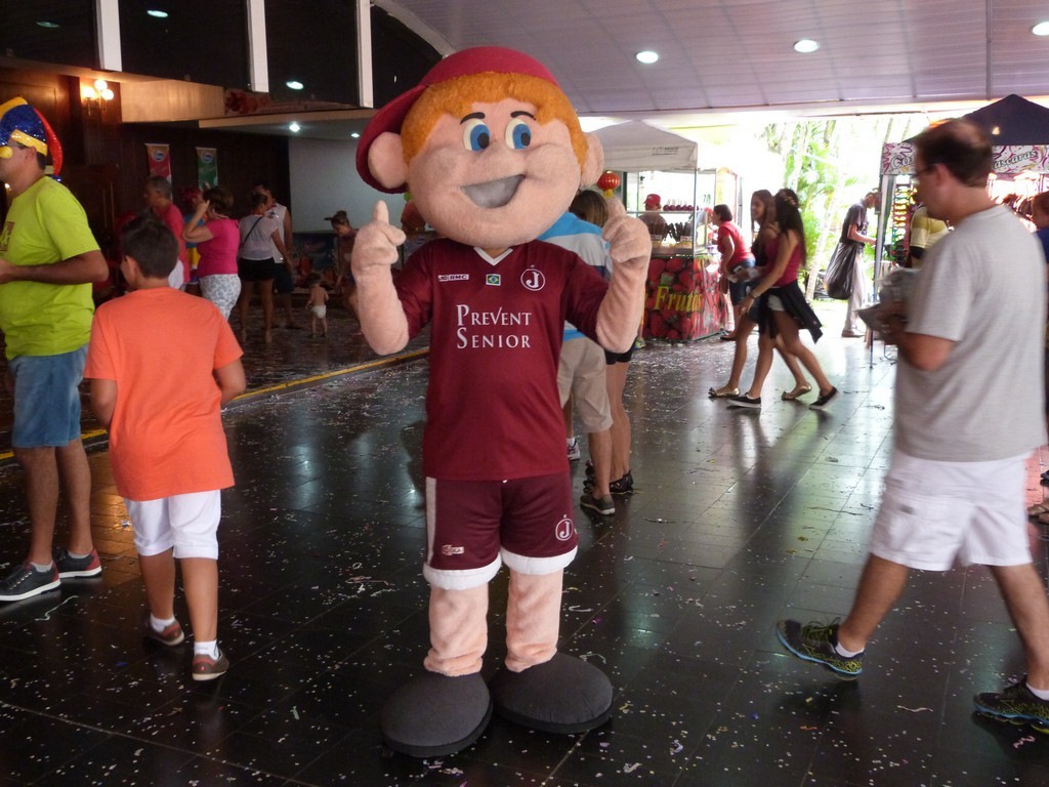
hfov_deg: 52.6
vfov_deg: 40.7
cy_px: 394
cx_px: 524
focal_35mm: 35
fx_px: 1061
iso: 400
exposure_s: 1/60
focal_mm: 6.2
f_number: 3
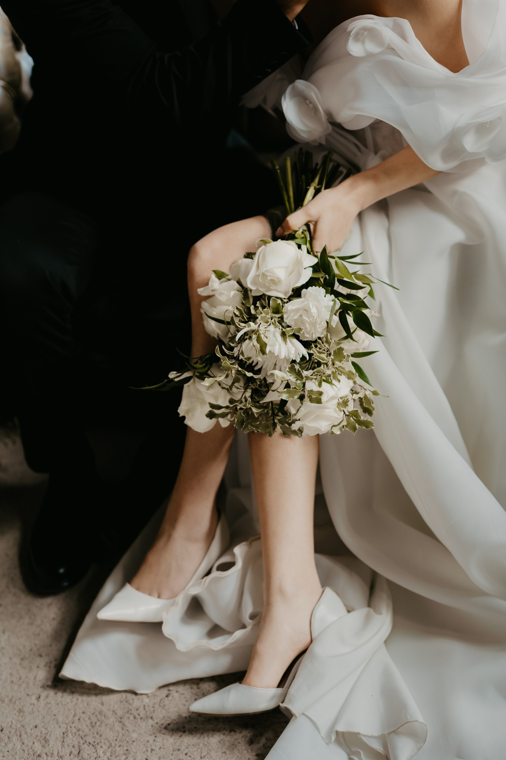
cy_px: 380
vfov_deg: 39.6
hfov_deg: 27.0
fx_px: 1054
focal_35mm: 50
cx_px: 253
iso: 1600
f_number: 2.5
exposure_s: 1/160
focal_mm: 50
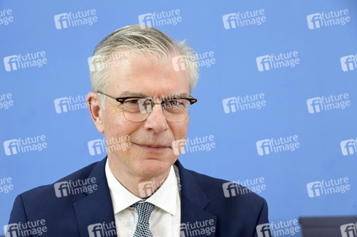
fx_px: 822
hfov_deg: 24.5
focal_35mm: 83
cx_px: 171
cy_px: 124
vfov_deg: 16.4
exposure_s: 1/320
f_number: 6.3
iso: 3200
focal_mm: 78
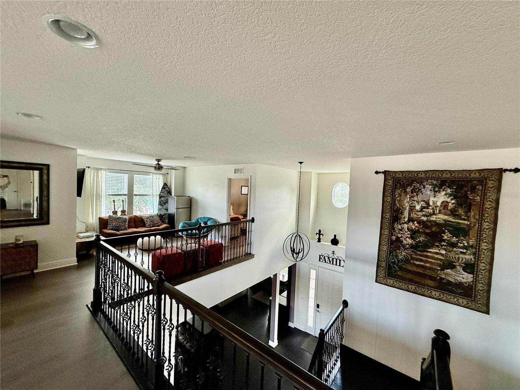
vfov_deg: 85.7
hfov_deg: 102.1
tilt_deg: -2.3
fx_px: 210
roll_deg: -2.4
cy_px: 195
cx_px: 260
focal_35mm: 14
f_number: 2.2
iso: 320
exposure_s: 1/60
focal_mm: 2.22
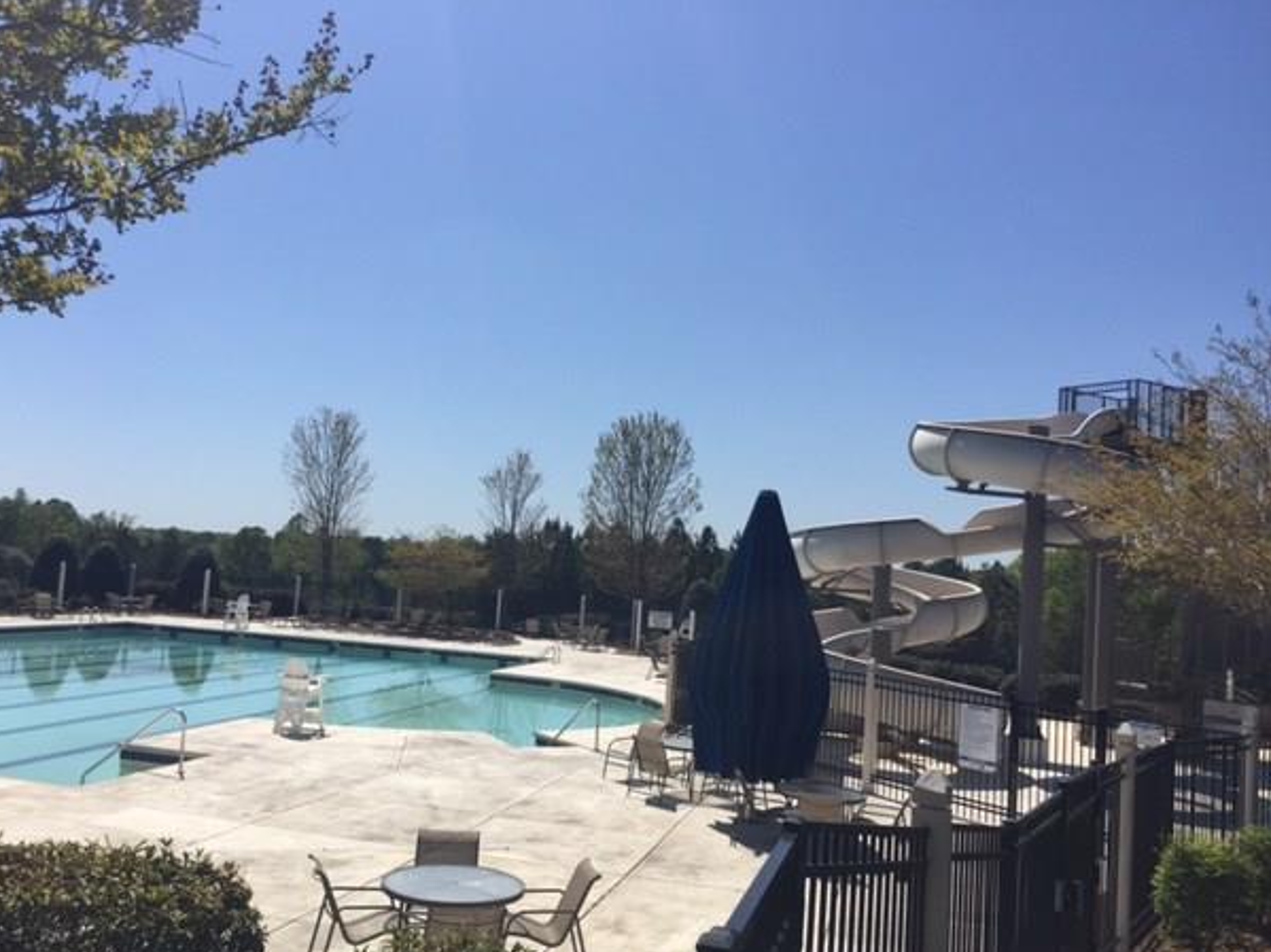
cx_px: 594
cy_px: 505
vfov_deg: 45.4
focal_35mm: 31
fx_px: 1138
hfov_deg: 58.3
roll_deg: -4.1
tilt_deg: +1.3
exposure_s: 1/3968
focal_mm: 4.15
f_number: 2.2
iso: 32
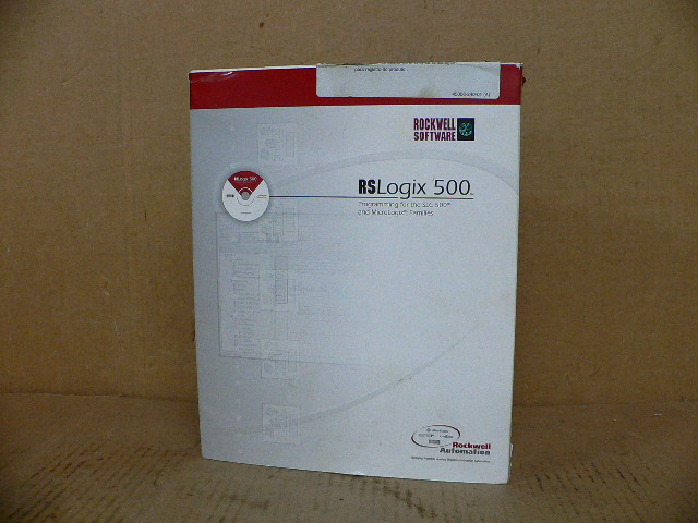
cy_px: 262
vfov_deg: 40.7
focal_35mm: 35
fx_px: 706
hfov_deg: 52.6
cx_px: 349
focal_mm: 4.6
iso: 200
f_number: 2.8
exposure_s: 1/40
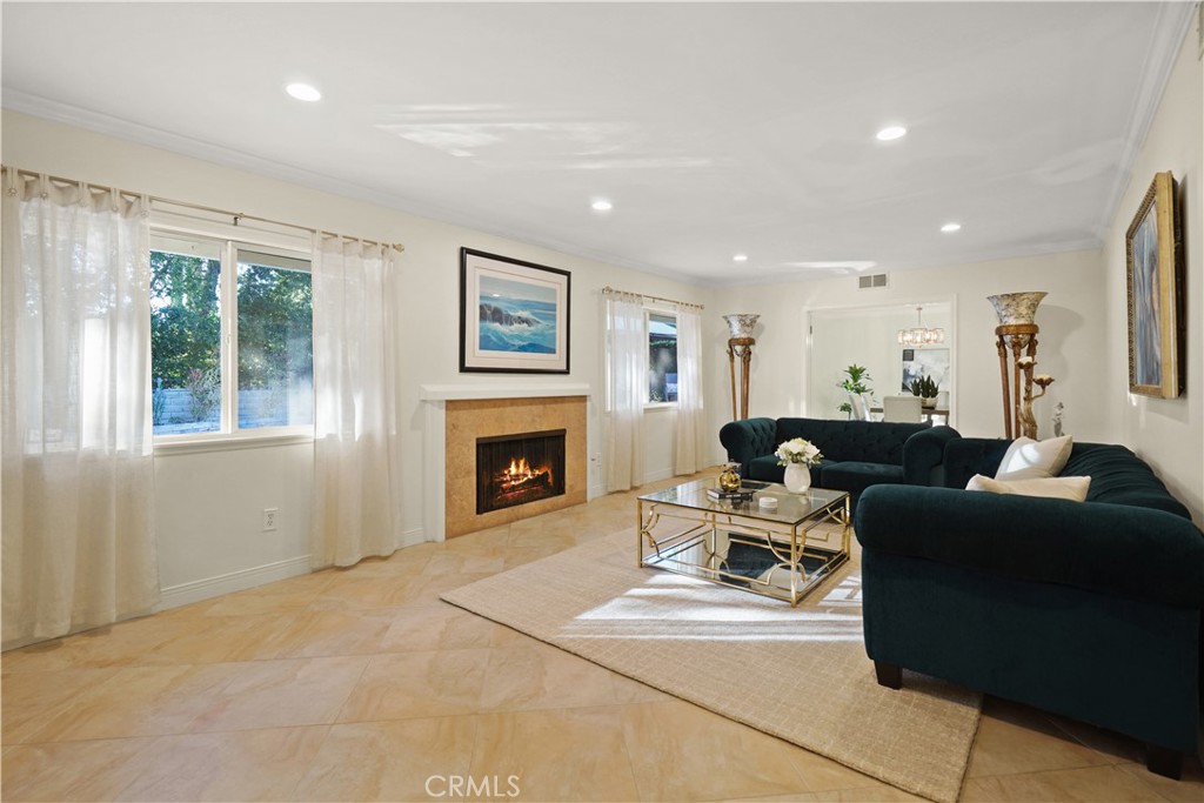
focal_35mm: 16
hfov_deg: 96.7
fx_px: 535
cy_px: 402
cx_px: 602
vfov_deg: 73.8
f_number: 5
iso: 1250
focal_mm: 16
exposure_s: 1/30
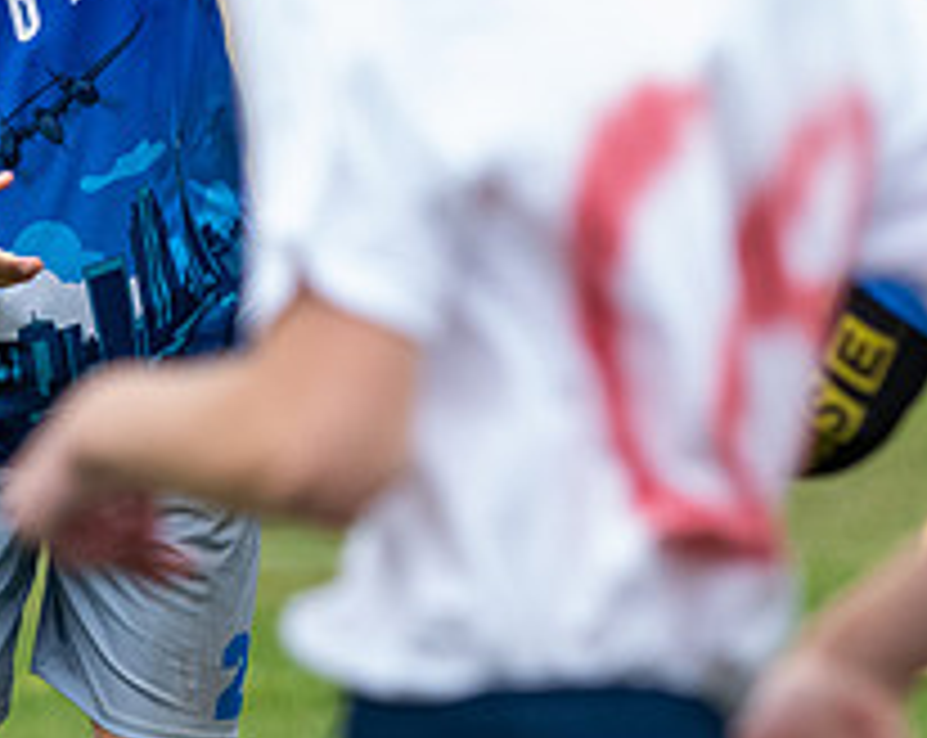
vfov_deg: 1.1
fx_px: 38173
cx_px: 54
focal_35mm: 1394
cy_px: 72
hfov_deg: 1.4
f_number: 6.3
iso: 1600
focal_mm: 300
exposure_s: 1/1600
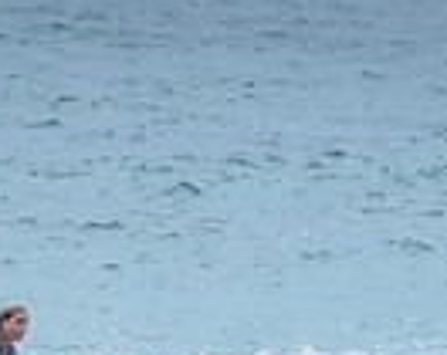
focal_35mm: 2026
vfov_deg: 0.8
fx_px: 26744
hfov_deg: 1.0
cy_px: 511
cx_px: -4
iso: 500
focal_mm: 400
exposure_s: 1/1600
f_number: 7.1
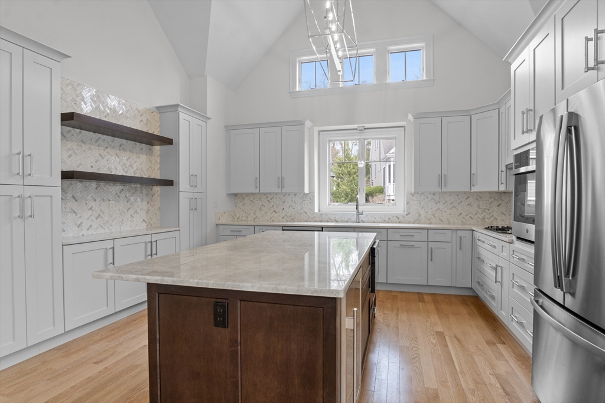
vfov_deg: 67.4
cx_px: 302
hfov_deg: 90.0
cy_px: 202
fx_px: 303
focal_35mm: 18
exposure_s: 1/6
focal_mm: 12
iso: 320
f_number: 9
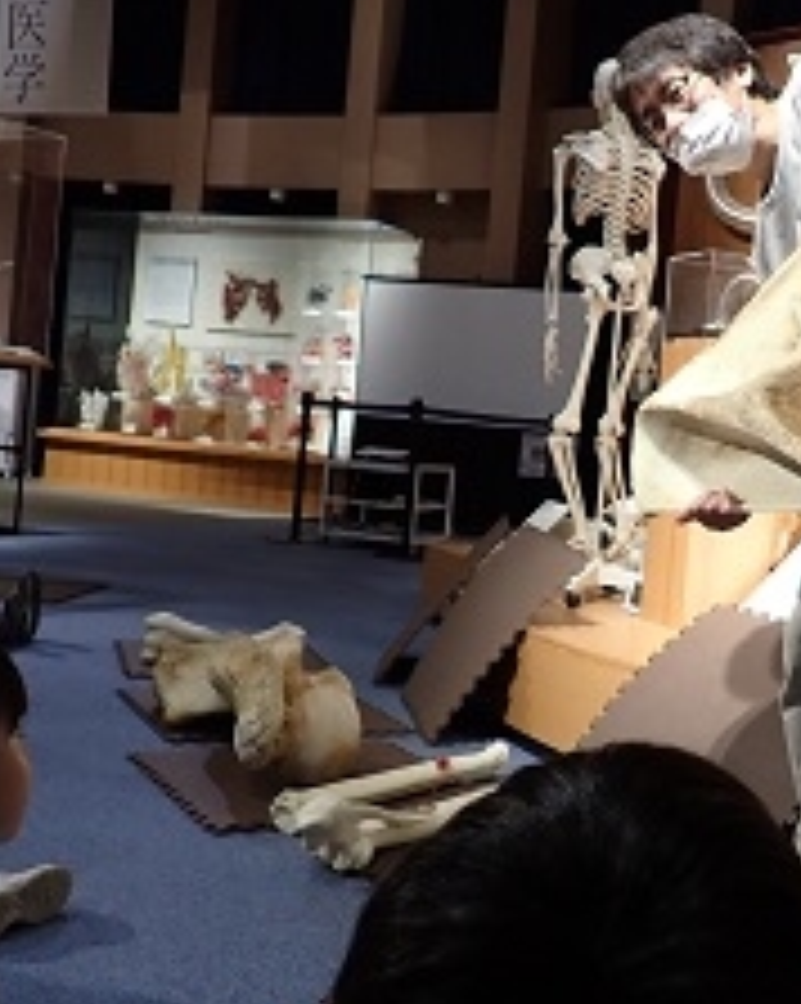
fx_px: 1365
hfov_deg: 31.9
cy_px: 466
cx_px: 634
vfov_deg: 40.3
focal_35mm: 46
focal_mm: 4.5
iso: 200
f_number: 2
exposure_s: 1/50
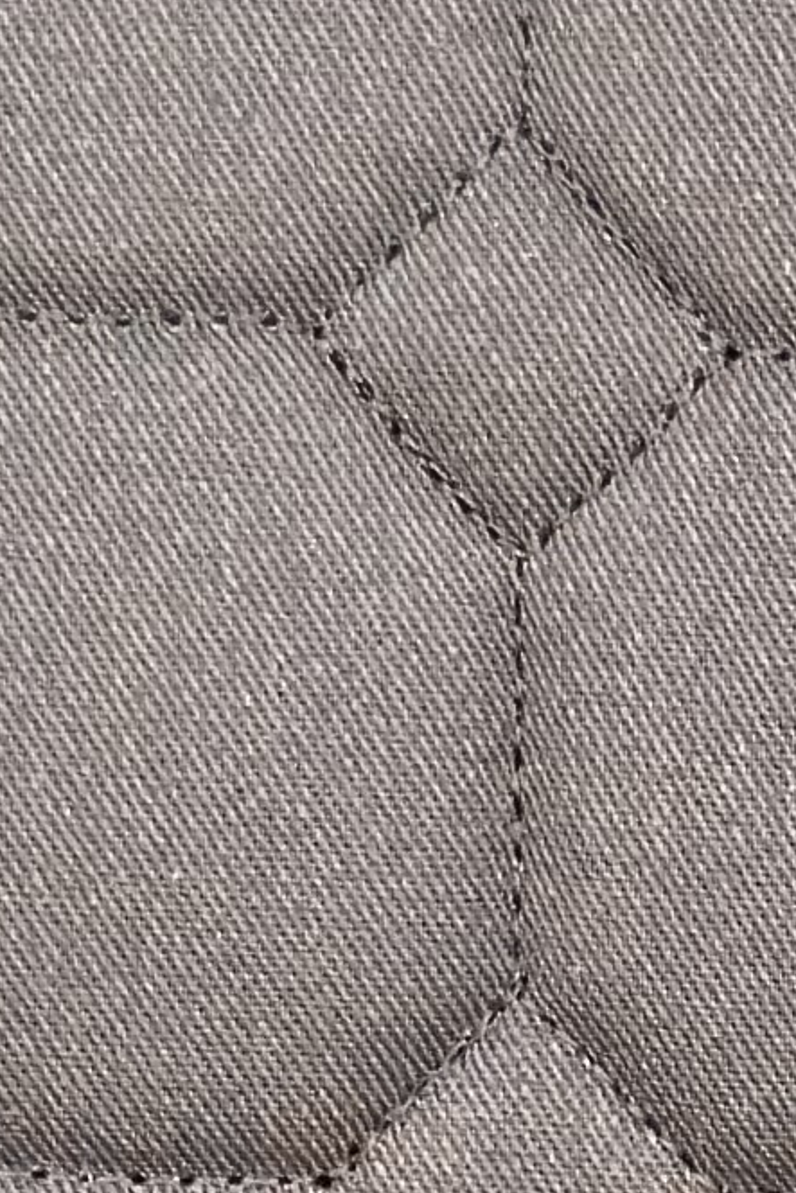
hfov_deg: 4.4
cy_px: 2661
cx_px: 2233
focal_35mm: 303
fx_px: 10043
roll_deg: -0.9
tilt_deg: -18.7
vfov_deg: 6.5
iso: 80
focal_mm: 6.86
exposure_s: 1/384
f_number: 1.78
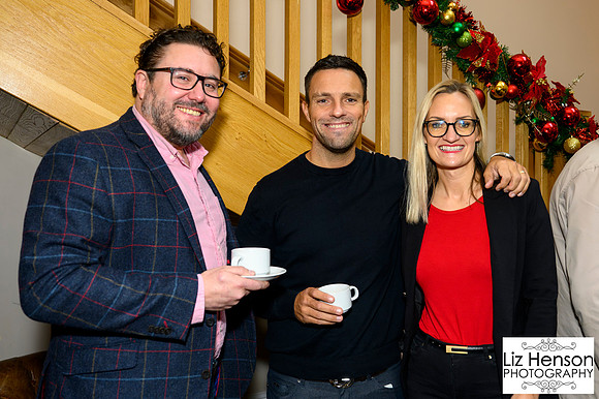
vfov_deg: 36.8
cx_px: 337
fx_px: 599
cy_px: 182
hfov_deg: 53.0
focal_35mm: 36
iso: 1250
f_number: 4
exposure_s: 1/160
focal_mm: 29
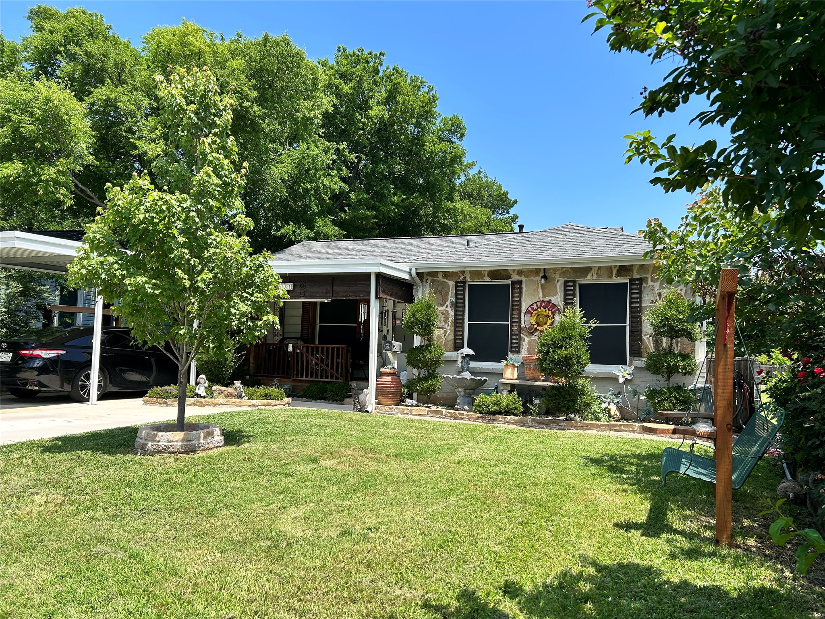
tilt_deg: +3.0
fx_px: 620
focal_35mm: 26
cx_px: 412
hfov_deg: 67.3
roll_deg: -1.7
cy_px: 310
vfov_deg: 53.1
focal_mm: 5.7
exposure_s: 1/2404
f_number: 1.5
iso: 50
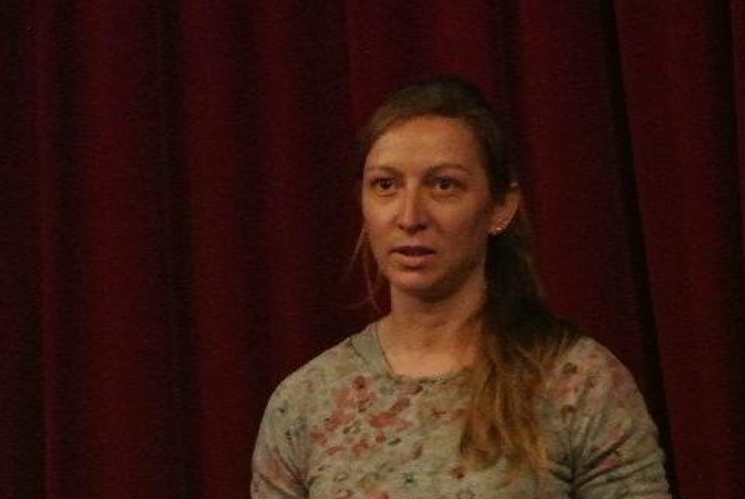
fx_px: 3419
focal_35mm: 165
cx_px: 483
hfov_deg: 12.4
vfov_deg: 8.3
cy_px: 275
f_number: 4
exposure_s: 1/30
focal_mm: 41.2
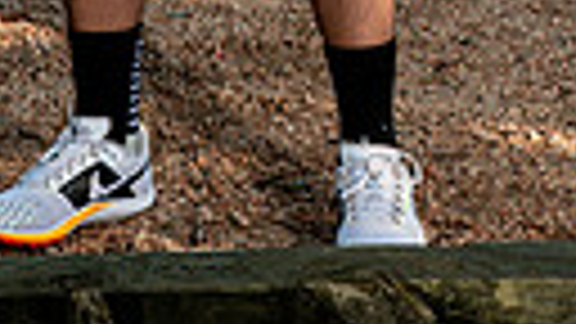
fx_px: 3482
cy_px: -513
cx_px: 315
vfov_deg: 5.1
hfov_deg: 9.5
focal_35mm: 228
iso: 200
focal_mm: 62
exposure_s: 1/200
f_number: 7.1
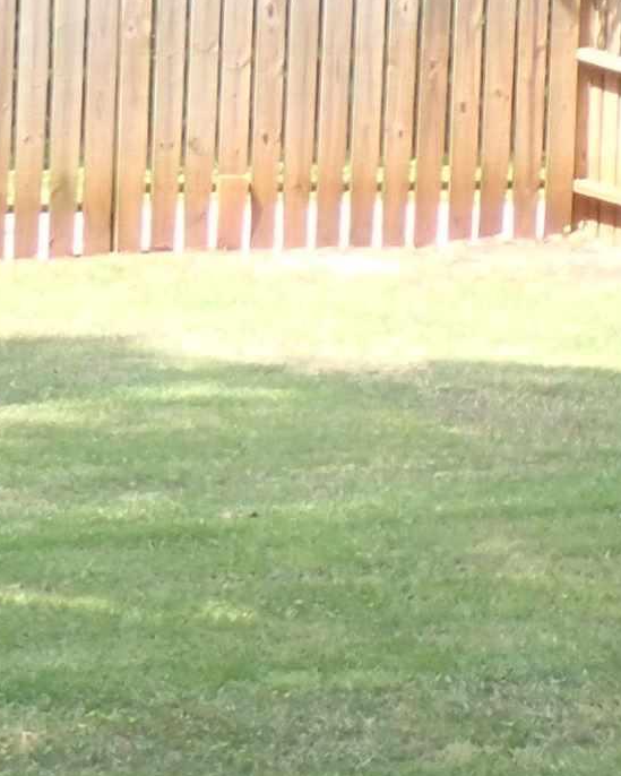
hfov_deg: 5.2
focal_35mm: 293
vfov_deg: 6.5
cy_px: -206
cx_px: -469
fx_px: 6730
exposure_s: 1/125
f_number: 3.8
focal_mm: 11.88
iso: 160
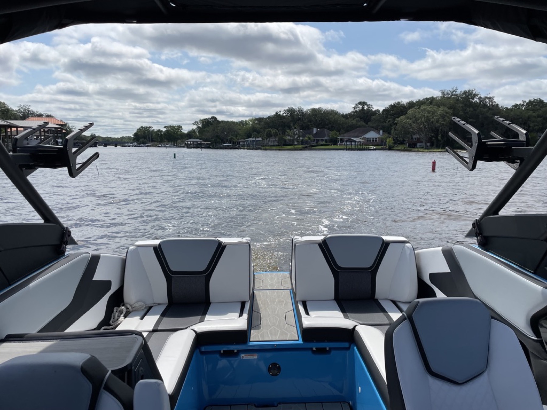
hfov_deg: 67.3
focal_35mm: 26
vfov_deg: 53.1
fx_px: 411
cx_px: 274
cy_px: 205
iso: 32
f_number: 1.6
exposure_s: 1/6494
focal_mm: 4.2
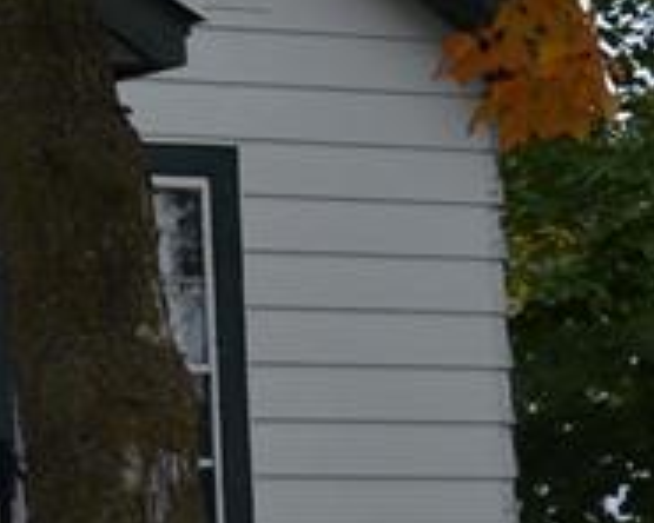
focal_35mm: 202
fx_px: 3910
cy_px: 155
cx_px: -916
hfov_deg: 8.7
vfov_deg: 7.7
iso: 100
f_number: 6.3
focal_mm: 26
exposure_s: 1/160
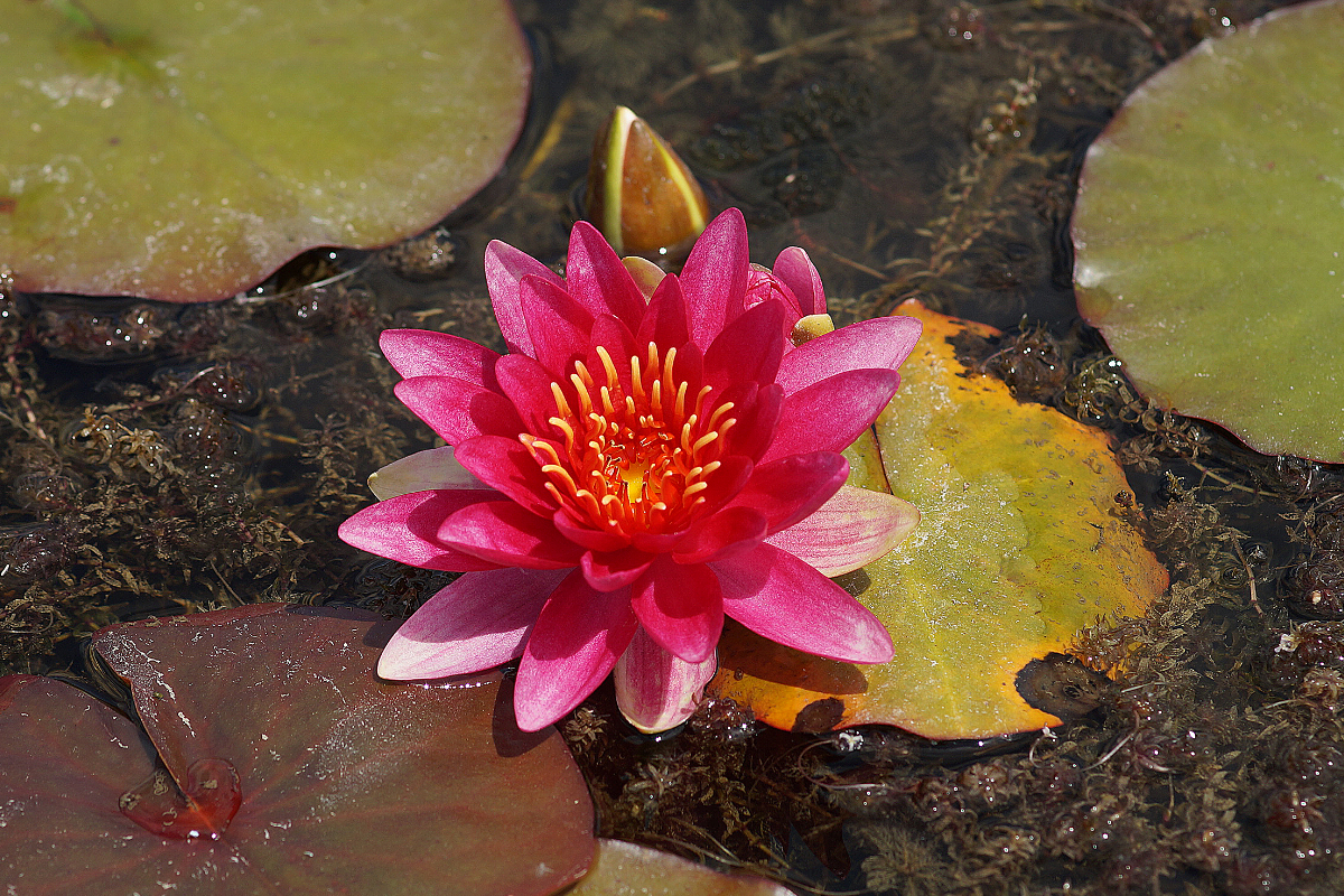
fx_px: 5600
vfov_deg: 9.1
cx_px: 672
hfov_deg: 13.7
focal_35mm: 150
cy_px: 448
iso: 100
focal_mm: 100
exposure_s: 1/500
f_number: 5.6
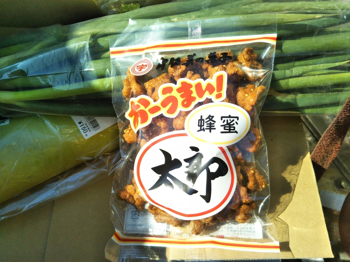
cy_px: 131
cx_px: 175
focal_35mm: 30
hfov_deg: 60.0
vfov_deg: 46.8
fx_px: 303
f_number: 2.2
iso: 27
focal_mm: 4
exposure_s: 1/697
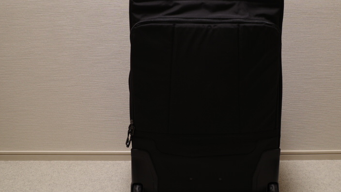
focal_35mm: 40
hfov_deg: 50.3
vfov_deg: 29.6
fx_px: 362
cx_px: 198
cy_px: 75
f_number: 2.8
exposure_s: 1/30
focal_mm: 18.3
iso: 400
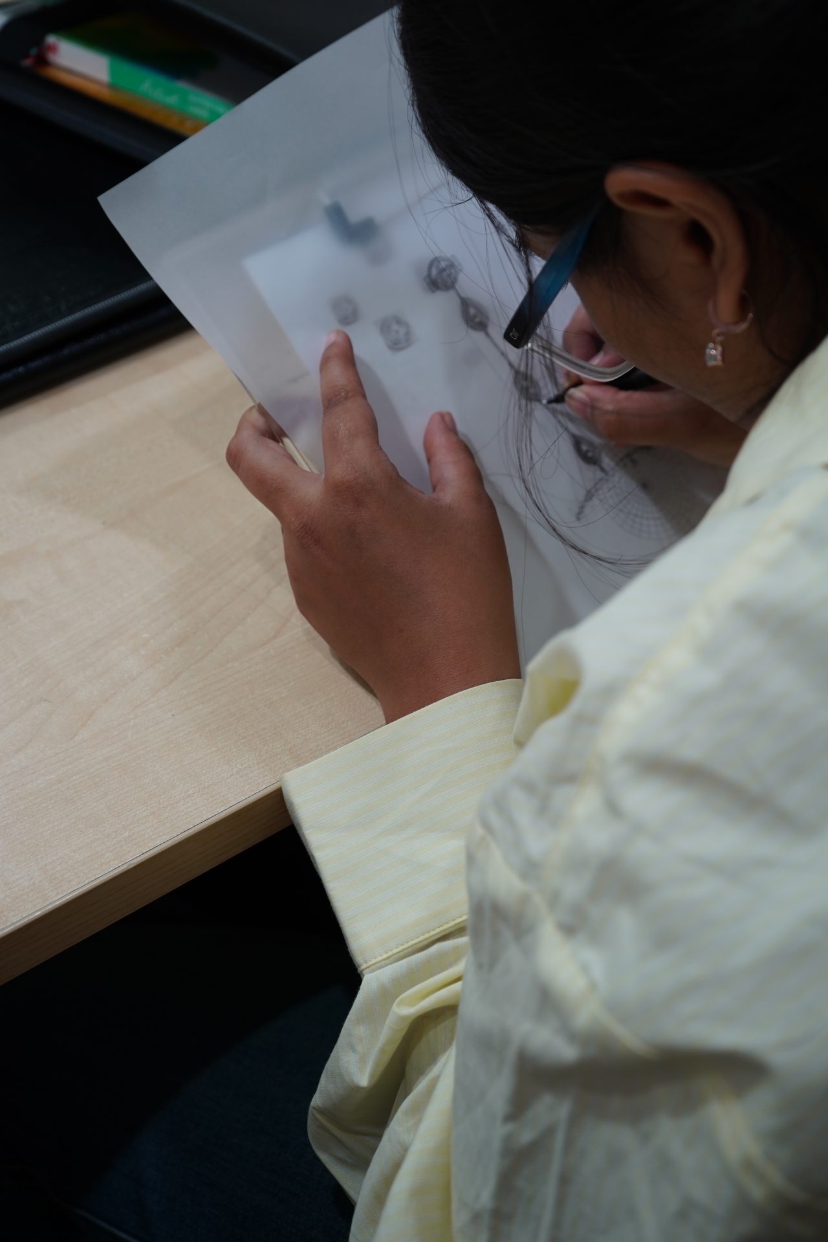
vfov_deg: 42.7
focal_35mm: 46
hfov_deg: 29.2
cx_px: 414
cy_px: 621
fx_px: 1587
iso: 640
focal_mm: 46
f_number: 5
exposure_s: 1/100
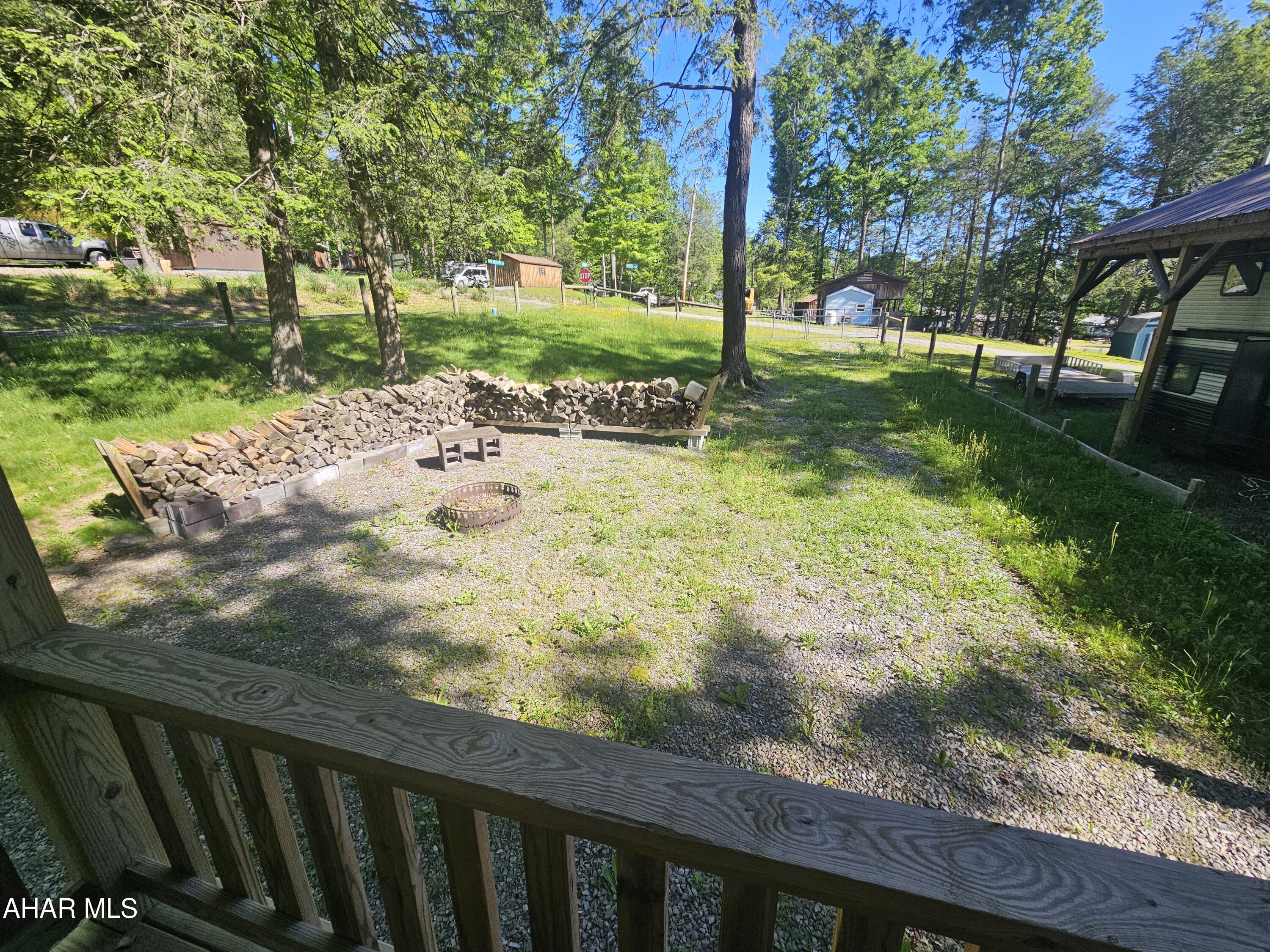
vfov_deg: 89.9
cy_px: 476
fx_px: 477
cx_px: 635
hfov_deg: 106.2
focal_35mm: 13
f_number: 2.2
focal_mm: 2.2
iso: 50
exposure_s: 1/726
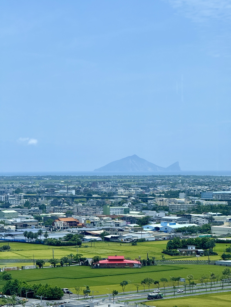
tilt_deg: +0.9
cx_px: 116
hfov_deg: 12.3
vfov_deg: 16.4
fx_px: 1068
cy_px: 154
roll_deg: -0.1
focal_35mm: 120
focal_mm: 15.66
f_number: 2.8
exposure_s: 1/693
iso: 50
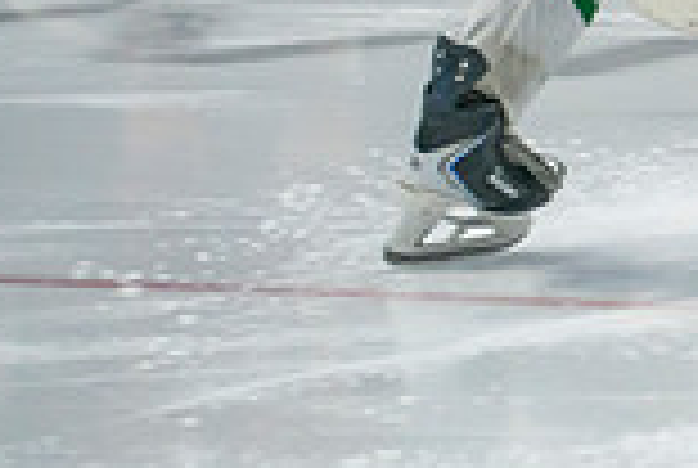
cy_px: -451
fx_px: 13210
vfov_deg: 2.0
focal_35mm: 680
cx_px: 1704
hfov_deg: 3.0
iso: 800
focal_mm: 125
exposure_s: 1/640
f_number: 2.8
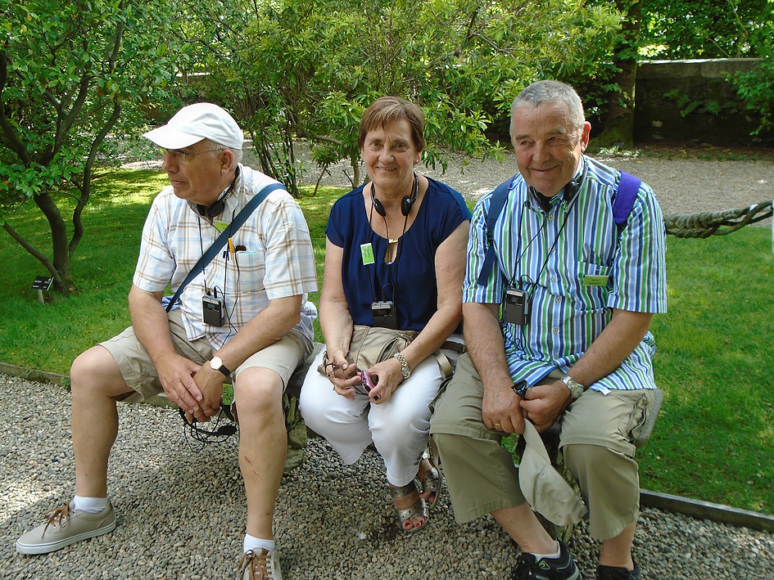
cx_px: 387
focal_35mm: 36
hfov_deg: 51.3
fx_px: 805
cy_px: 290
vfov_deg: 39.7
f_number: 3.8
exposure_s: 1/80
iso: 100
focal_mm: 6.4
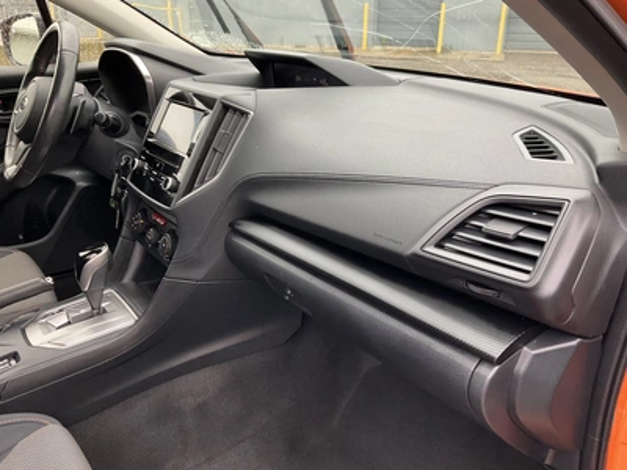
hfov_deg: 61.7
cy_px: 235
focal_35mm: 29
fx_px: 525
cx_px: 314
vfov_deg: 48.2
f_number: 1.8
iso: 64
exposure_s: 1/122
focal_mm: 3
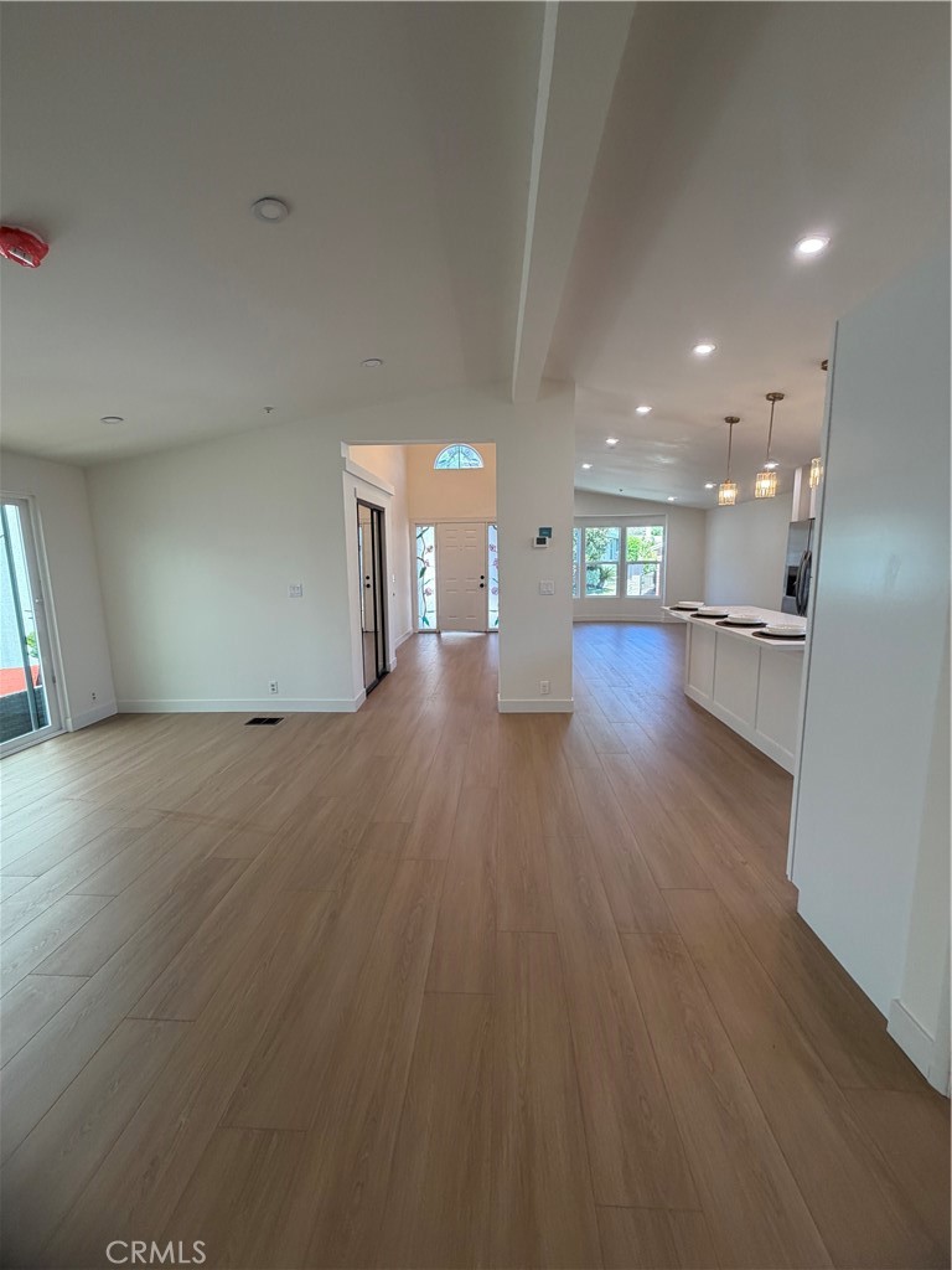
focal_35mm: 14
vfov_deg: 102.1
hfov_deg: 85.7
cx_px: 476
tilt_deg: -9.1
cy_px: 635
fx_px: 513
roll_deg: -1.6
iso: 160
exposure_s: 1/120
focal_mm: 2.22
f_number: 2.2
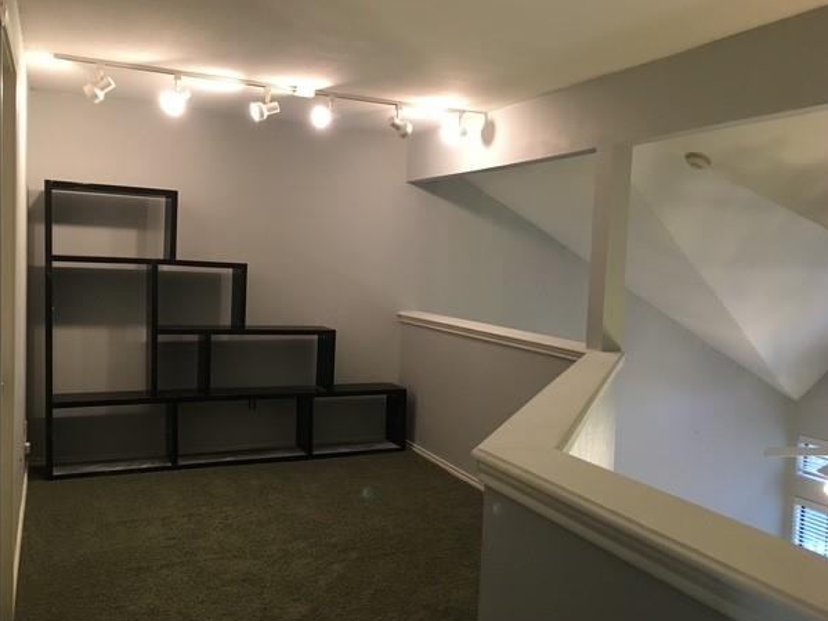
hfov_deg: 58.4
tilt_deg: -2.4
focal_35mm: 31
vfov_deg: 45.4
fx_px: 741
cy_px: 307
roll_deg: -1.8
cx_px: 404
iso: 125
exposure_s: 1/30
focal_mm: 4.15
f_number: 2.2
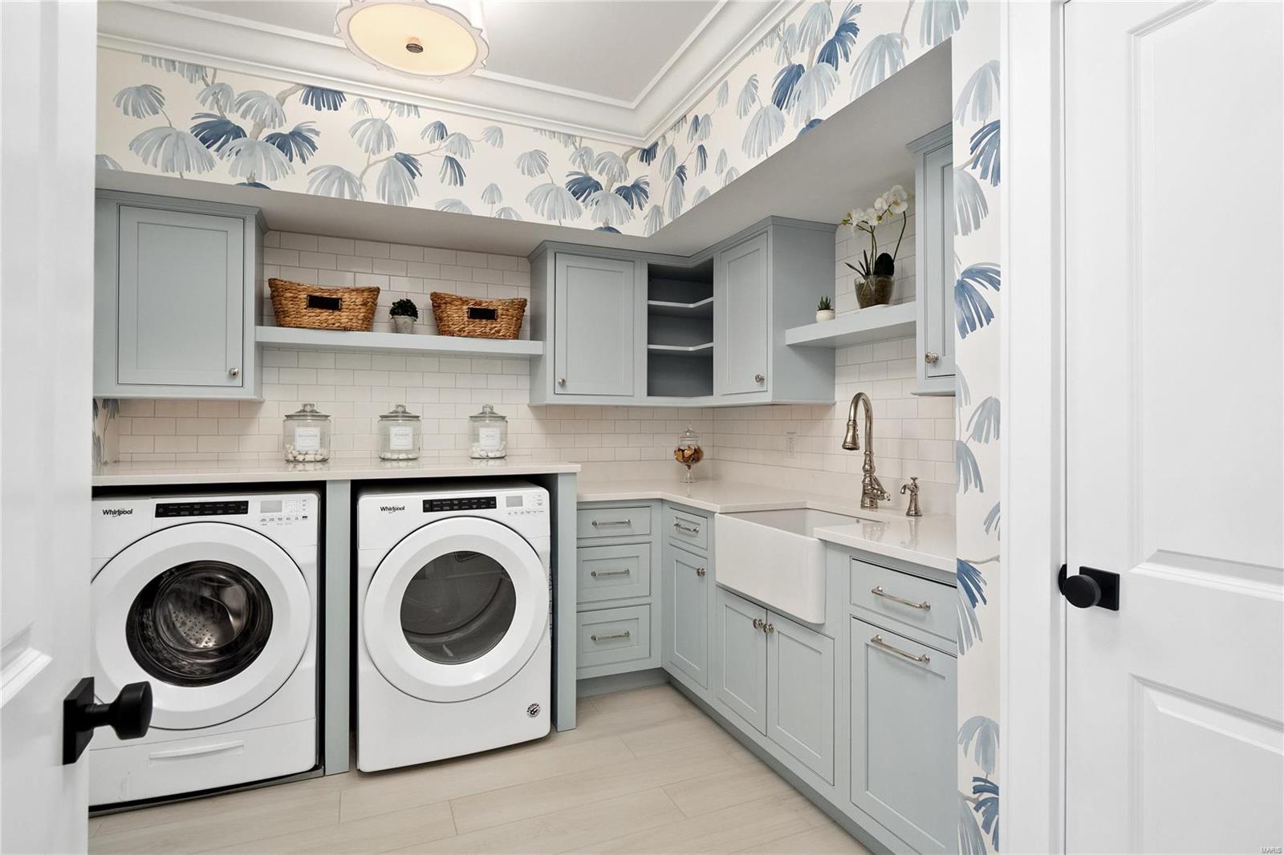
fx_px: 642
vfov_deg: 67.4
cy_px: 428
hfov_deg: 90.0
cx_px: 642
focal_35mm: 18
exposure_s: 1/6
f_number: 5.6
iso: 400
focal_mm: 9
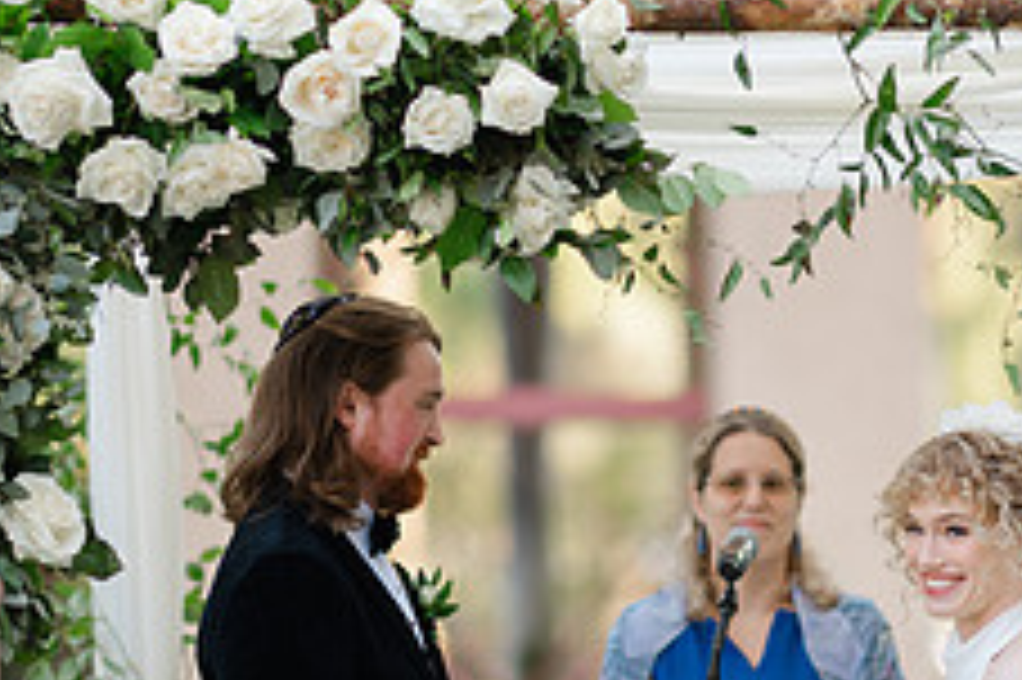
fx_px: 7602
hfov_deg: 7.7
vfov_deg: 5.1
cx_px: 702
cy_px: 513
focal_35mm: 268
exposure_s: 1/640
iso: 100
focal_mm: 105
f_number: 1.4
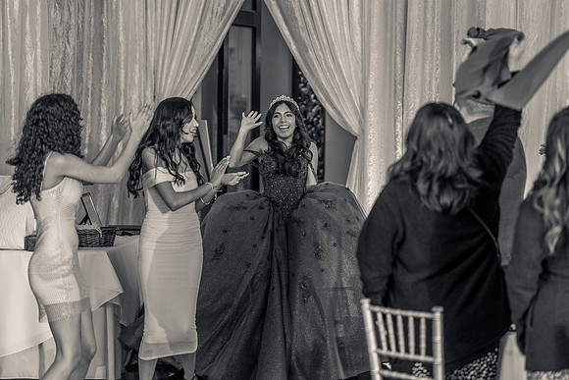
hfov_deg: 18.3
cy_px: 190
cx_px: 284
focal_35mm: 112
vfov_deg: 12.2
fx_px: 1771
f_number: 2.8
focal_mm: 112
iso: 1600
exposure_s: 1/250
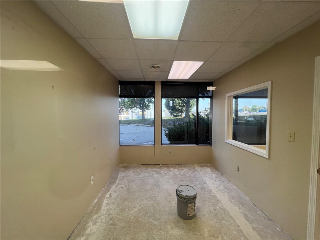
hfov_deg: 106.2
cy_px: 120
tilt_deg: -3.2
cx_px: 160
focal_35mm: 13
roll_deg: -1.0
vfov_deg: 89.9
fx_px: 120
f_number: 1.8
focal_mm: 1.57
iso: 80
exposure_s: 1/120
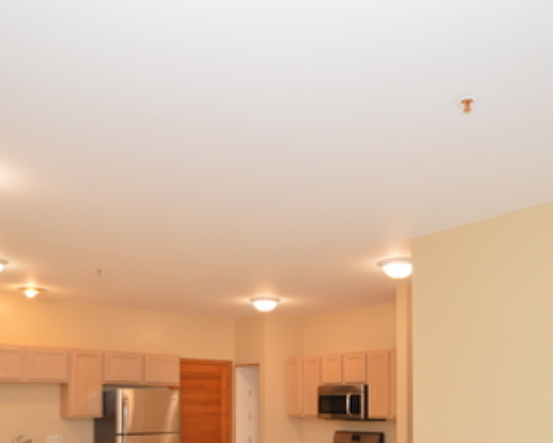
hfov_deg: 52.2
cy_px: 378
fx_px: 565
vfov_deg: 40.3
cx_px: 286
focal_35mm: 34
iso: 400
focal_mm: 11.5
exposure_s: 1/60
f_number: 4
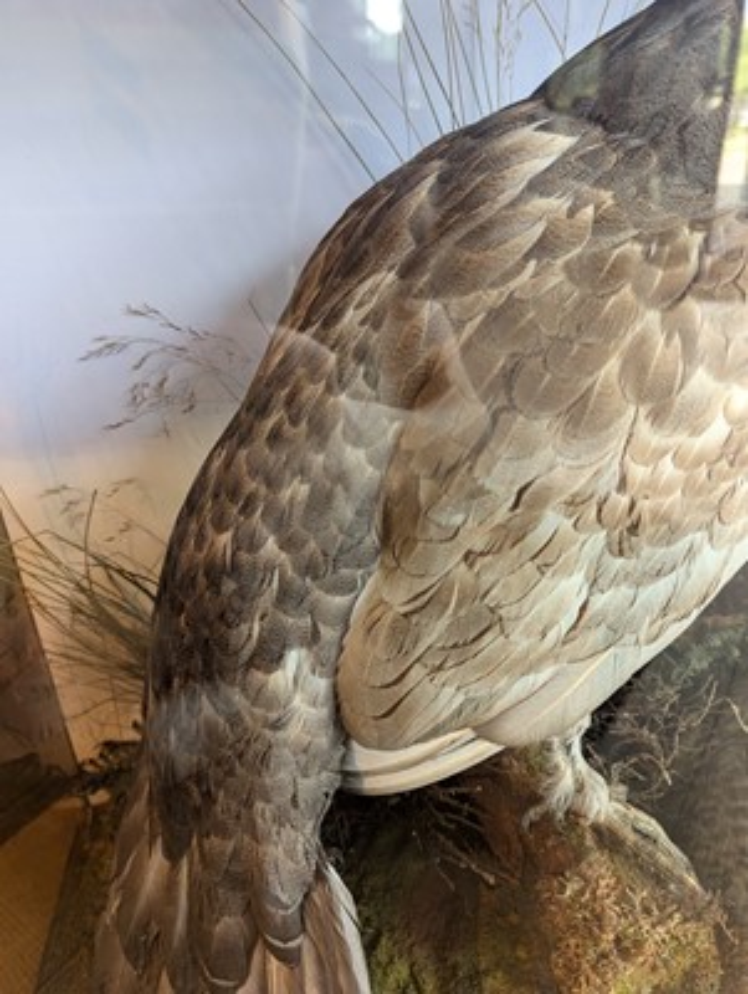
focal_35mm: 24
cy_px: 497
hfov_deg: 56.9
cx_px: 374
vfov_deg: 71.5
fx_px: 690
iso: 181
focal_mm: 6.81
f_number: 1.85
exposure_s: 1/100
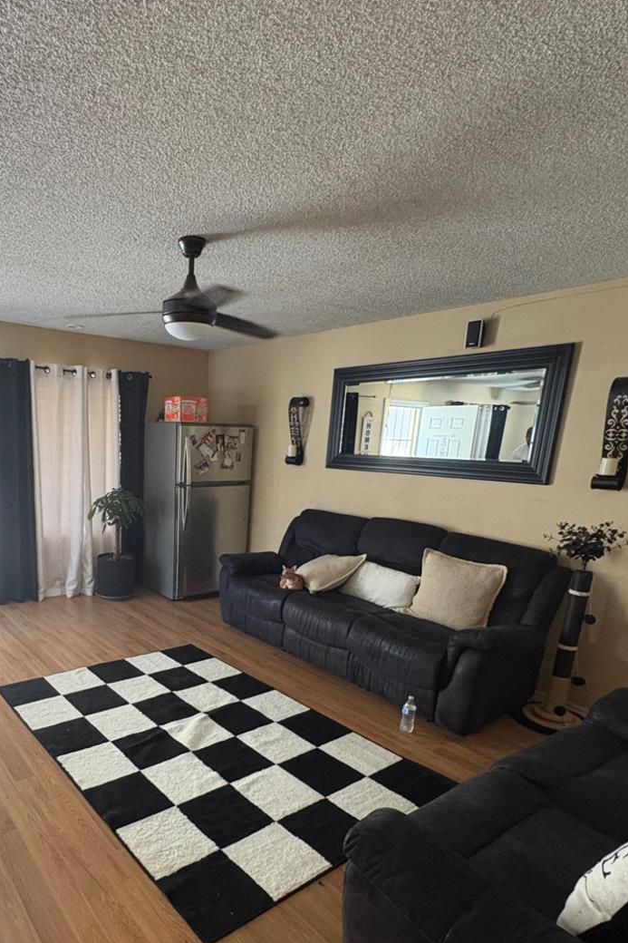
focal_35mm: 21
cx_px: 174
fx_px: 550
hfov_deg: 57.1
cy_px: 572
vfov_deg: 80.1
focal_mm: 2.22
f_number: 2.2
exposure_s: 1/60
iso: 400
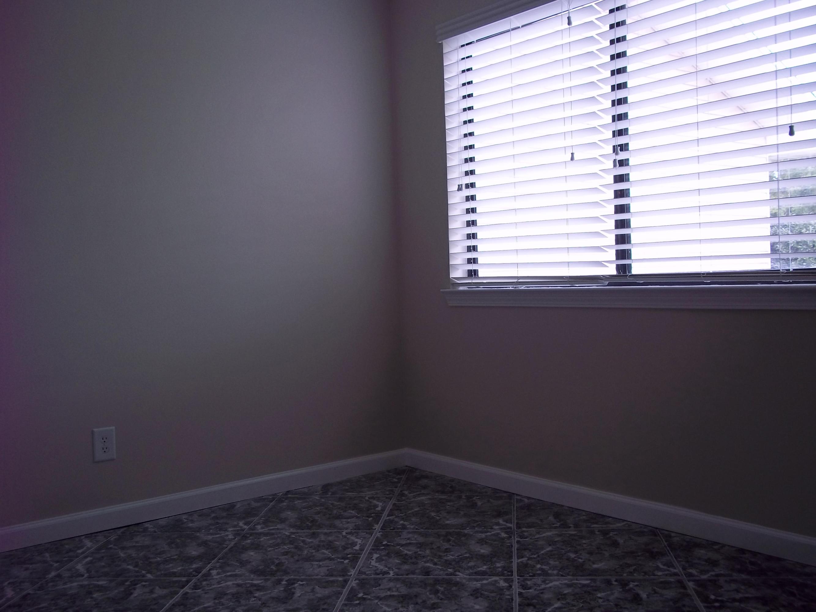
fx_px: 849
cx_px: 408
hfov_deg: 51.4
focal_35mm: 36
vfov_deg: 39.7
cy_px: 306
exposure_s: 1/80
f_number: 3.1
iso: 80
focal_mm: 6.5
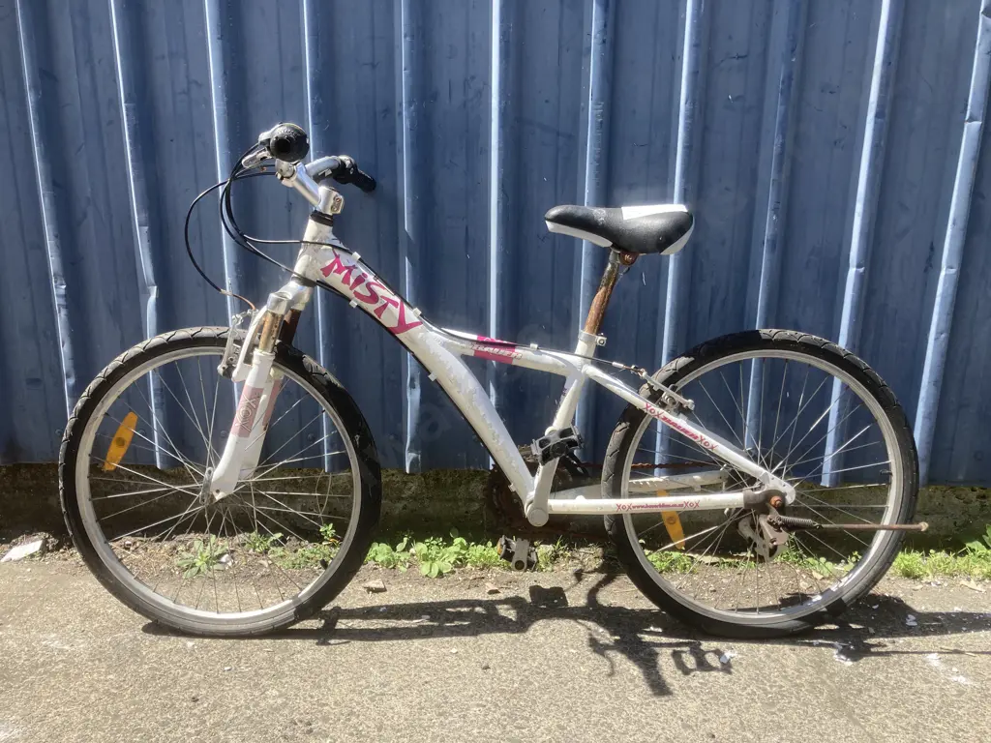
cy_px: 372
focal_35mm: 28
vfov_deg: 49.7
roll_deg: -0.5
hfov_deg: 63.4
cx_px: 496
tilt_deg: -13.9
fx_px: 802
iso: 20
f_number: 1.8
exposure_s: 1/716
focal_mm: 3.99
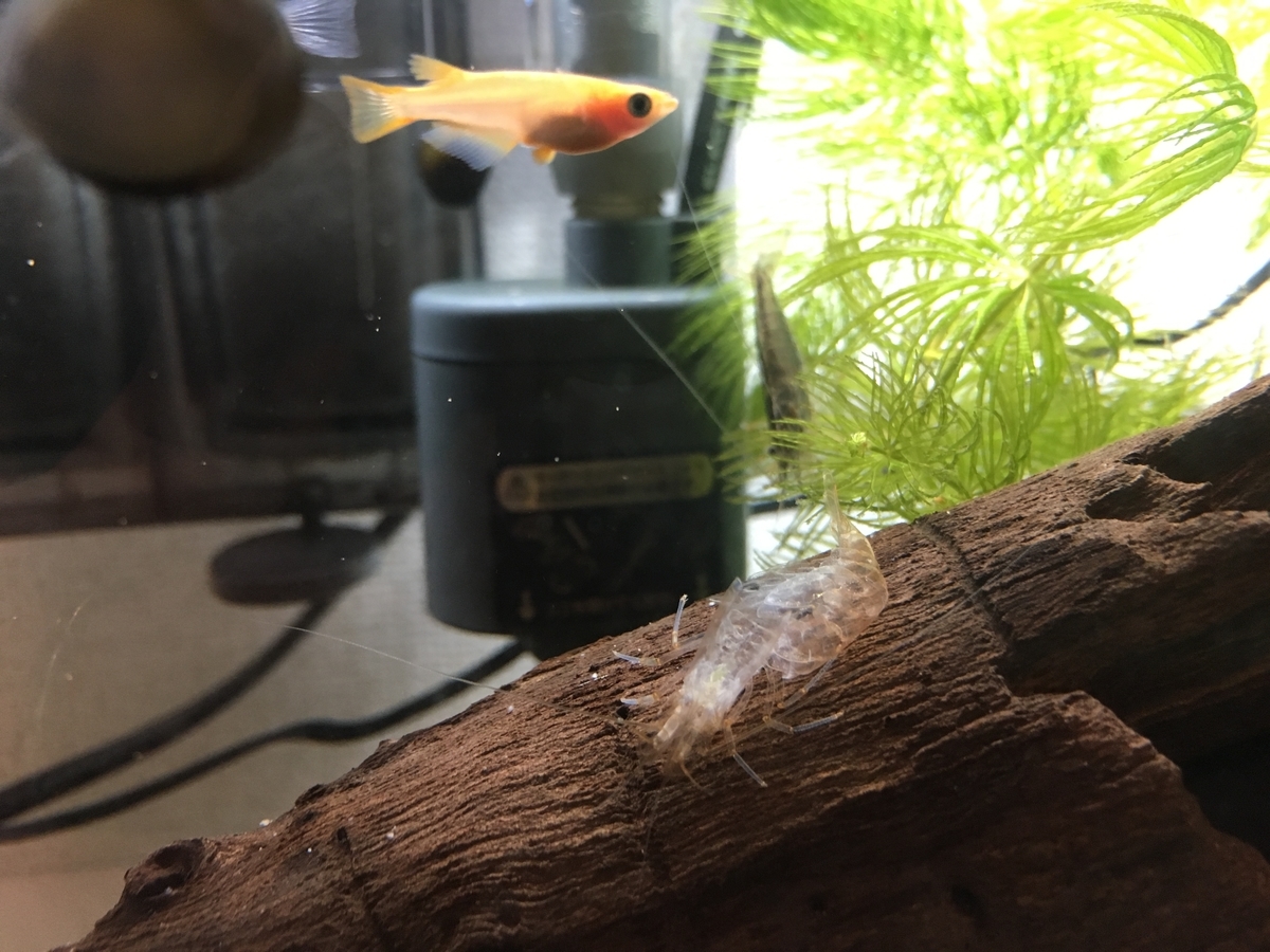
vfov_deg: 48.2
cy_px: 476
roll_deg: +2.5
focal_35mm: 29
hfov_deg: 61.7
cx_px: 635
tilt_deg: -14.6
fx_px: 1064
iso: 125
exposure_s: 1/30
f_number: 2.2
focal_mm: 4.15
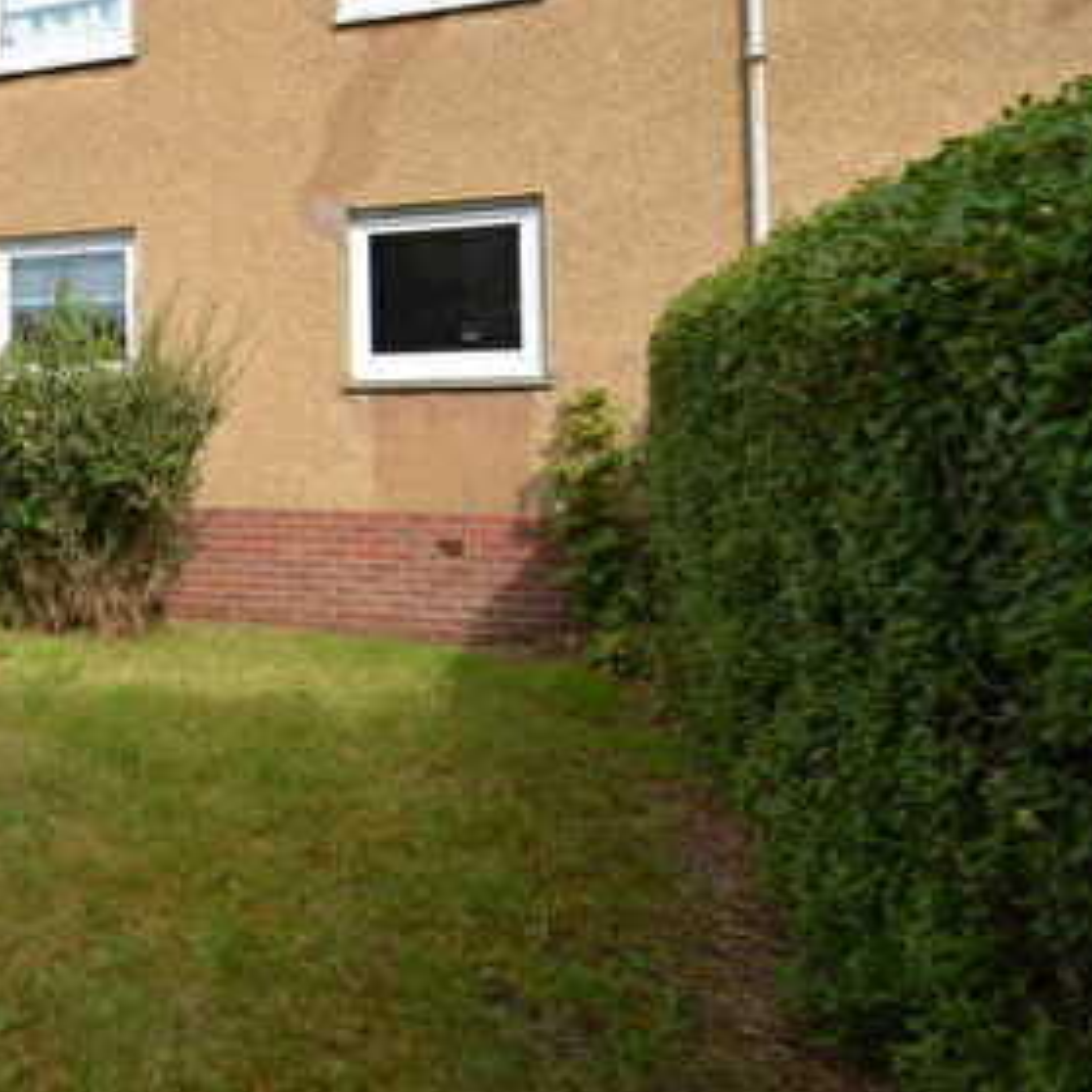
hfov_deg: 41.0
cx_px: -110
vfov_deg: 50.0
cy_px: 348
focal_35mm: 32
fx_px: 1142
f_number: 8
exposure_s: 1/250
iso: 200
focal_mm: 10
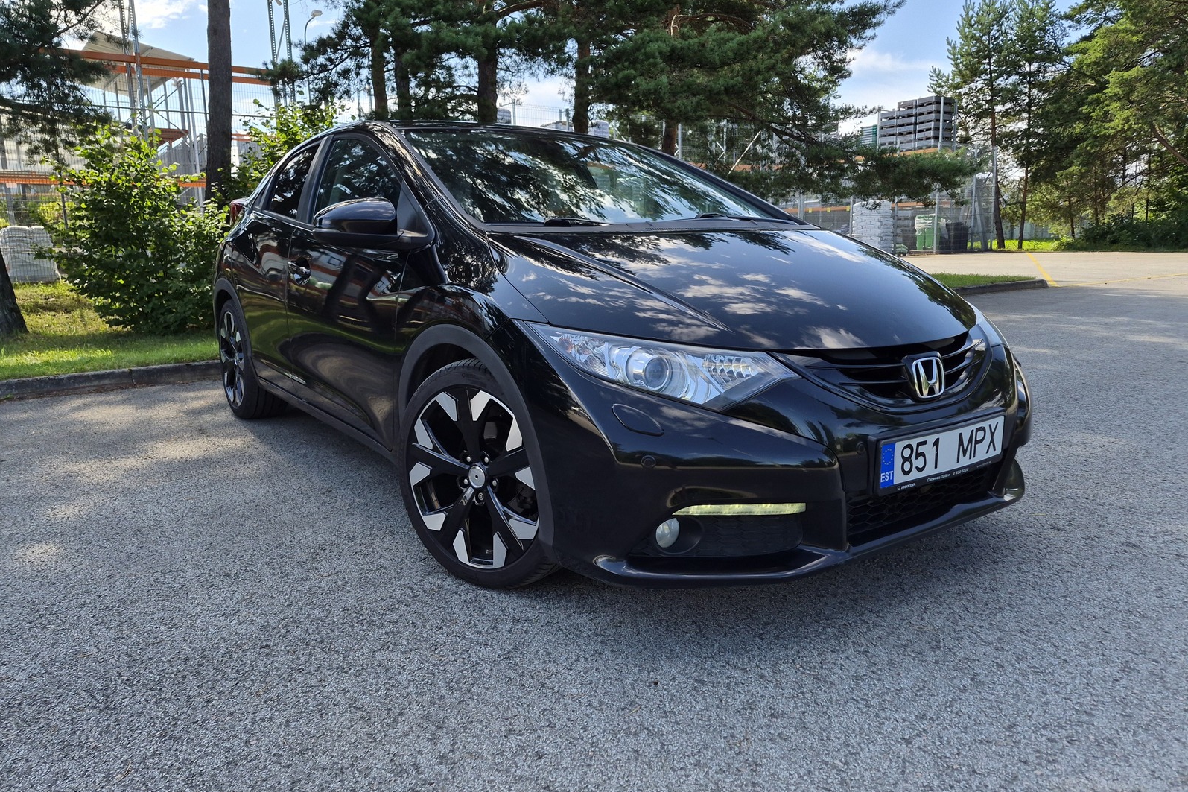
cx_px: 593
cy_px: 375
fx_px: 792
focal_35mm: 24
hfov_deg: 73.7
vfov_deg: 53.1
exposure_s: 1/2952
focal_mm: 5.4
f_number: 1.8
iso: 80
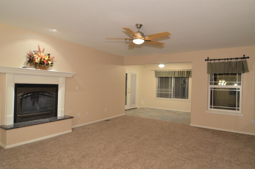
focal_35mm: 22
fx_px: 159
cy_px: 84
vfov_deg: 55.9
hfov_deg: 77.4
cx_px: 128
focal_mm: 15
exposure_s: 1/60
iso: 800
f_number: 4
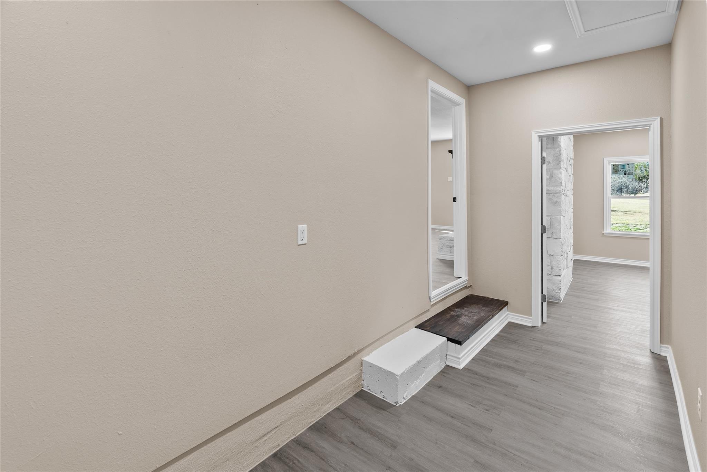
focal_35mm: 16
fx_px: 314
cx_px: 354
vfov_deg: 73.8
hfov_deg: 96.7
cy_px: 236
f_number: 7.1
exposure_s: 2.5
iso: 100
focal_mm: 16
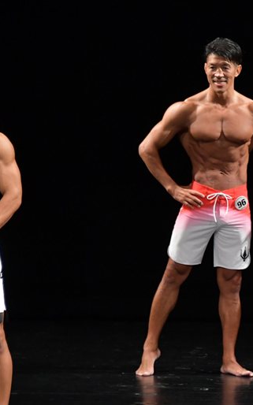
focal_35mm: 461
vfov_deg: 4.6
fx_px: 5089
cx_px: 304
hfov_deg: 2.8
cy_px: 202
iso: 3200
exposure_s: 1/400
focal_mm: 200
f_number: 5.6
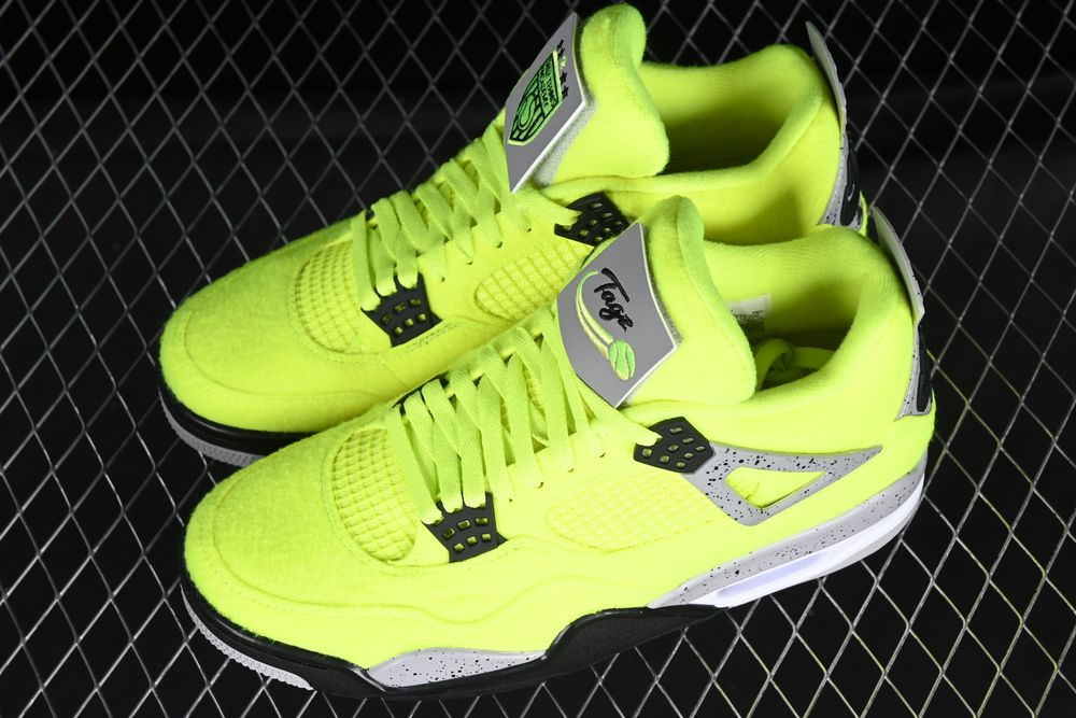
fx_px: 2242
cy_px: 359
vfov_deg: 18.2
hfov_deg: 27.0
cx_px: 538
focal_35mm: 75
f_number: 7.1
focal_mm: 50
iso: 160
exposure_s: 1/80
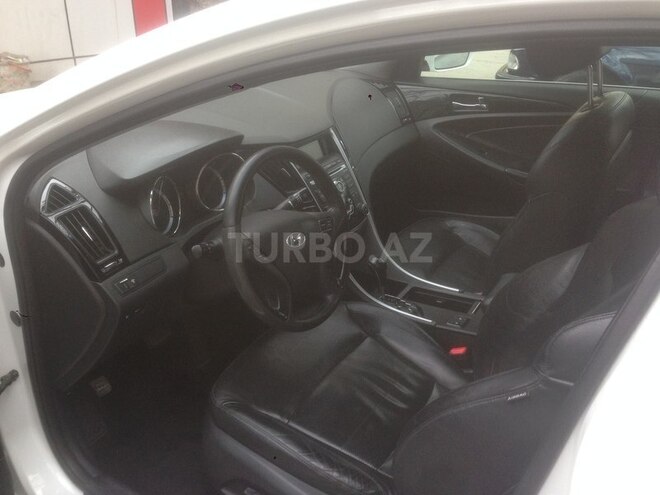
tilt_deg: -27.4
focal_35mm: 33
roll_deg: +0.3
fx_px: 629
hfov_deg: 55.4
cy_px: 248
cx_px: 330
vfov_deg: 42.9
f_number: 2.4
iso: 100
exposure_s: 1/120
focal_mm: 4.12
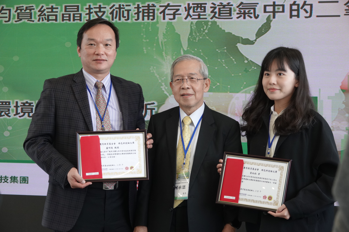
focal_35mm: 97
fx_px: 940
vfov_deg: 14.1
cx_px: 174
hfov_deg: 21.0
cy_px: 116
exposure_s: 1/100
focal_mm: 35.68
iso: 500
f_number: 3.5
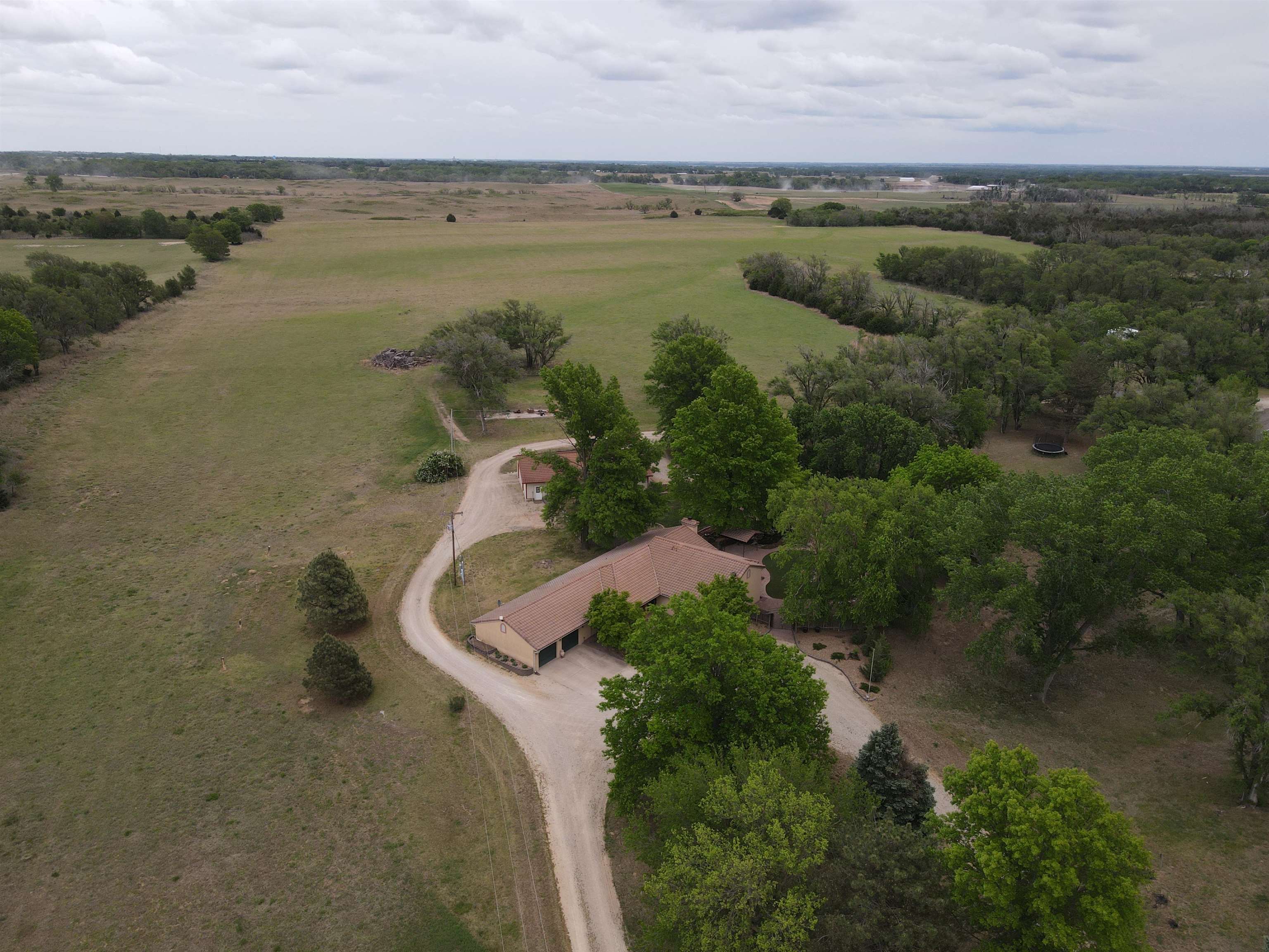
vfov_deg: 56.8
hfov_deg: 71.6
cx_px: 634
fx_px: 880
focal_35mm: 24
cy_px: 476
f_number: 2.8
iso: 100
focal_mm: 4.5
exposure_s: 1/500
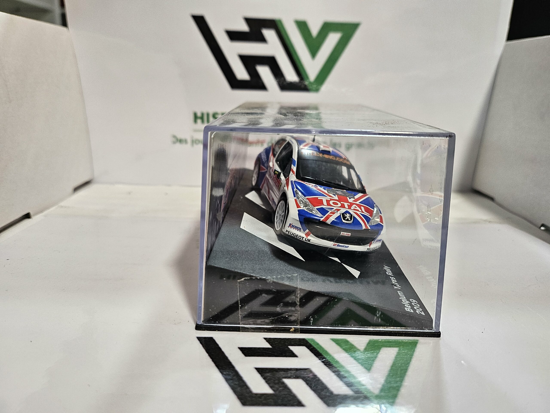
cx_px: 275
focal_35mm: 24
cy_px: 206
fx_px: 381
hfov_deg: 71.6
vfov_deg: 56.8
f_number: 1.8
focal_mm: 5
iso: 160
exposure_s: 1/100
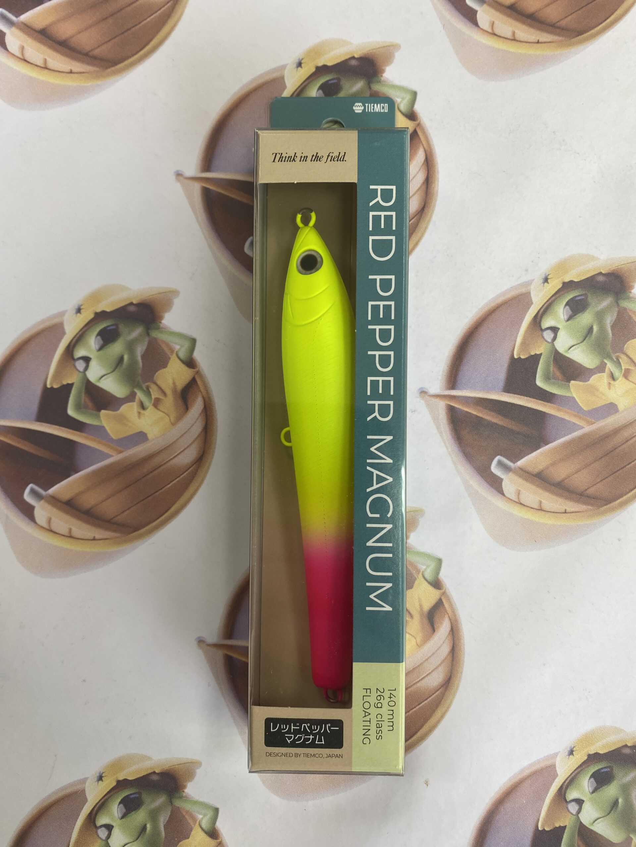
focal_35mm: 26
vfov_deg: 67.3
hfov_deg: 53.1
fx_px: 637
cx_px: 318
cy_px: 424
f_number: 1.8
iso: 80
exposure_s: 1/120
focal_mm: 4.25
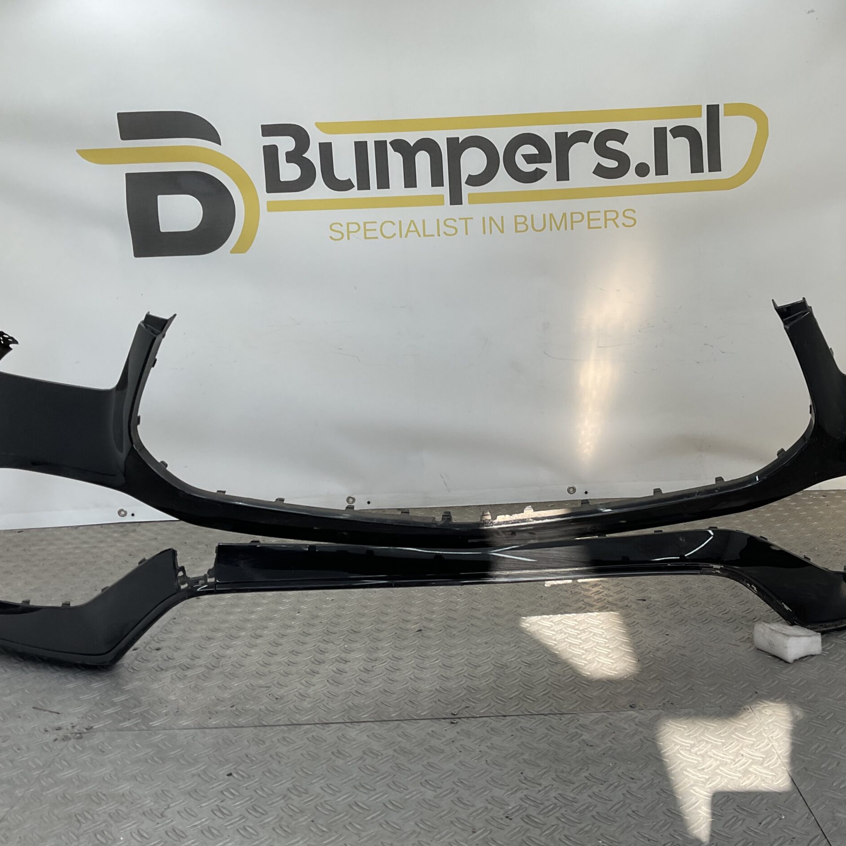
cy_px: 425
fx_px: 968
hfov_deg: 47.0
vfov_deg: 47.2
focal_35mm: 35
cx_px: 504
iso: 16
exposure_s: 1/209
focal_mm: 3
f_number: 1.8
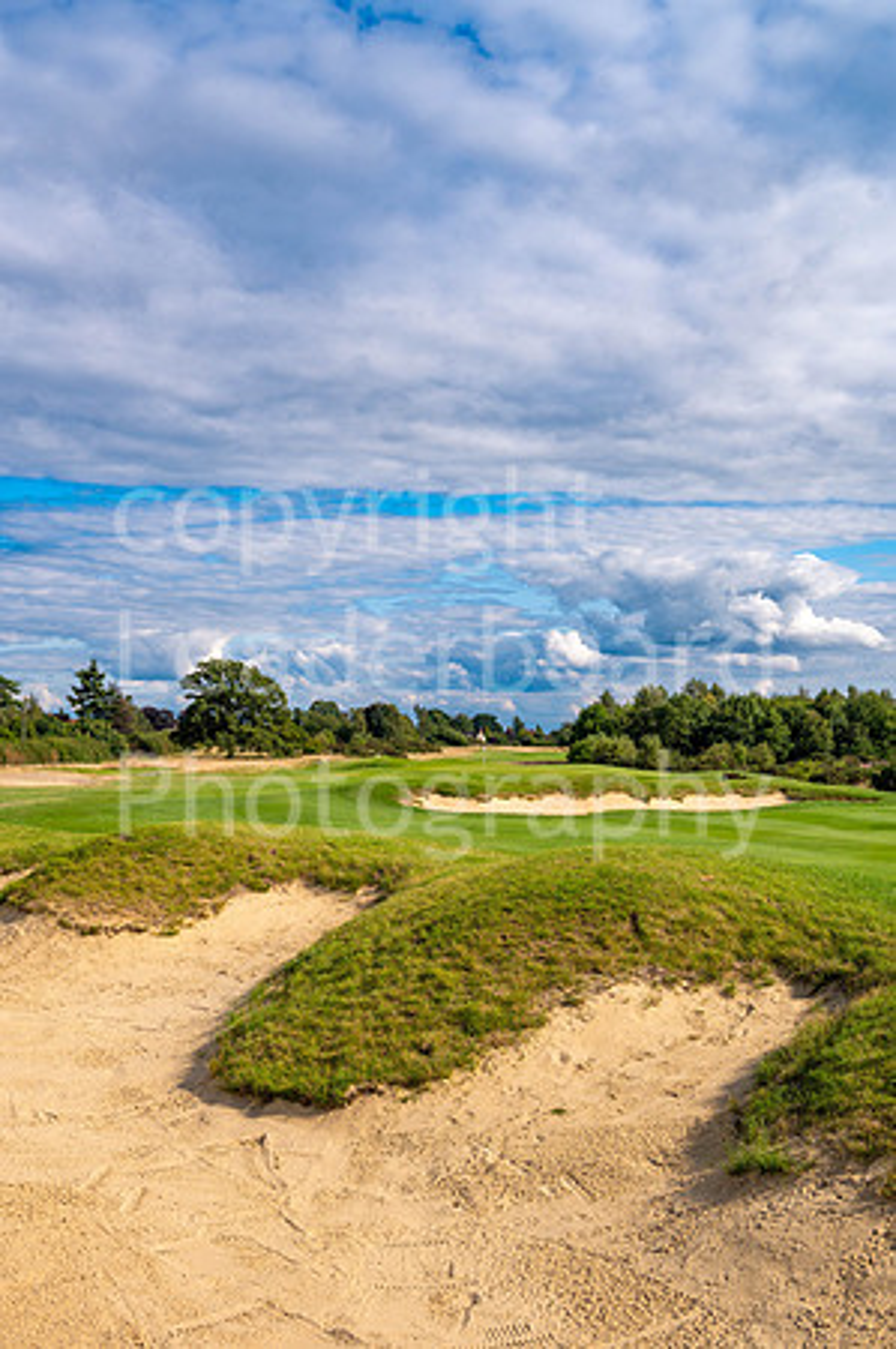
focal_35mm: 39
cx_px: 448
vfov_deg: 49.6
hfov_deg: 34.1
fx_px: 1459
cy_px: 674
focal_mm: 39
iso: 100
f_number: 6.3
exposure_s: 1/500
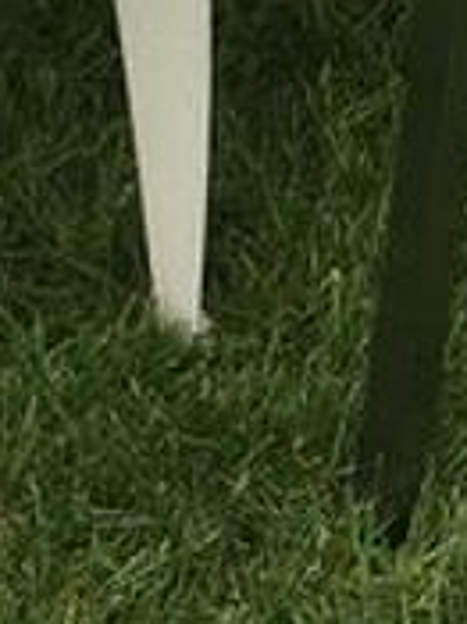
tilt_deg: -26.0
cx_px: 635
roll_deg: -4.8
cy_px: -708
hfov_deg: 6.6
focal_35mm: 221
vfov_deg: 8.4
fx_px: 3980
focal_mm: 4.15
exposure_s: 1/553
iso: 25
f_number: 2.2
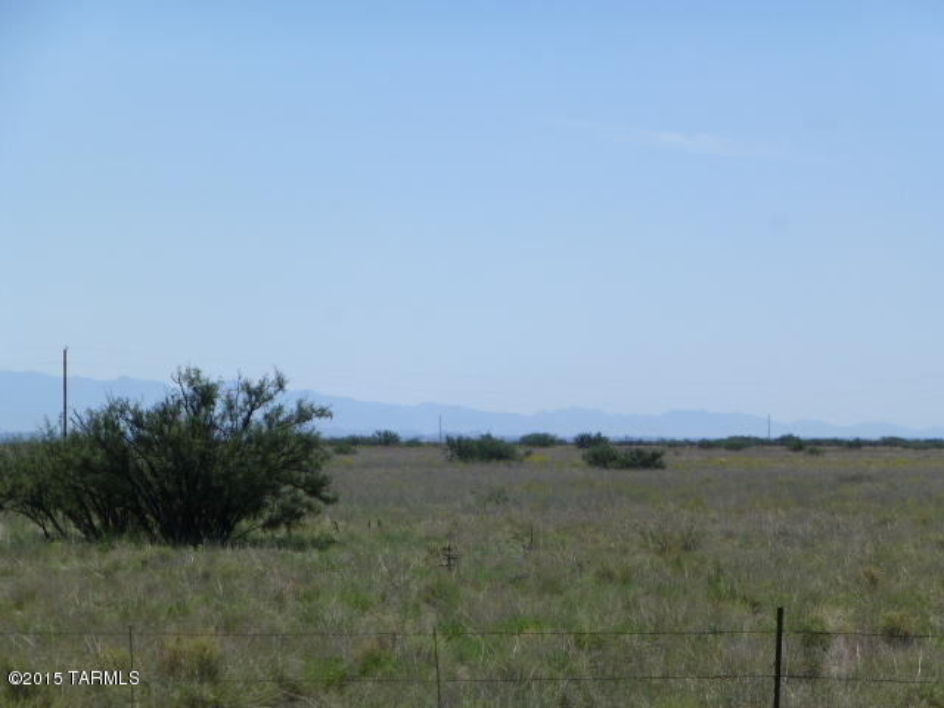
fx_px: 4200
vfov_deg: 9.6
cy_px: 354
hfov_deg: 12.8
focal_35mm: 154
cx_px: 472
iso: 100
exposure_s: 1/800
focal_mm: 27.6
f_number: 5.4
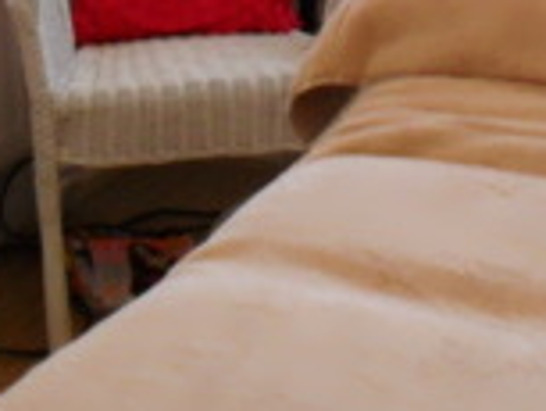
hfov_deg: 16.4
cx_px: 578
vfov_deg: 12.4
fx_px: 1847
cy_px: -93
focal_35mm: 117
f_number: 3.2
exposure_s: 1/15
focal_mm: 6.3
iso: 200
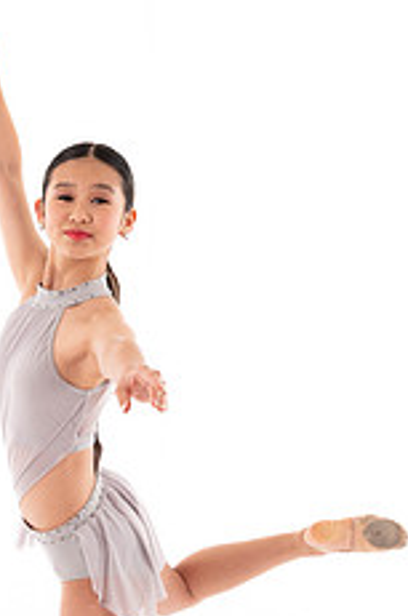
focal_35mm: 102
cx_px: 121
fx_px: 1742
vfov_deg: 19.9
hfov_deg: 13.3
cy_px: 478
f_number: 6.3
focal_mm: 34.5
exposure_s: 1/200
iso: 400
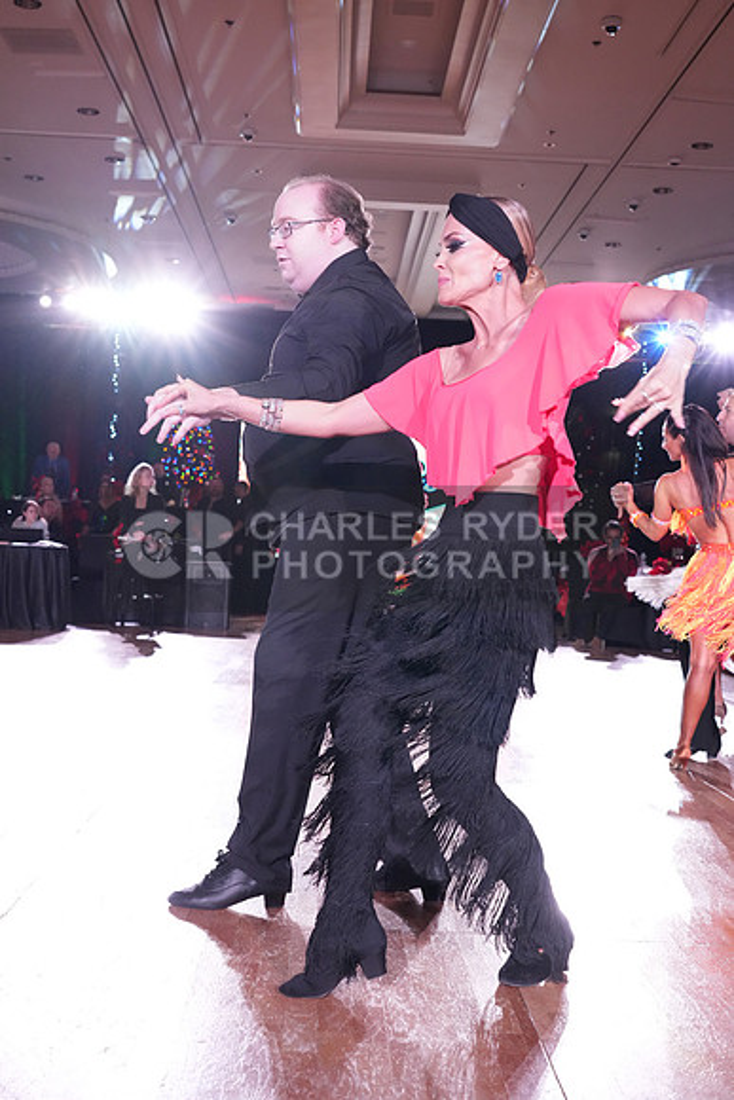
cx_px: 367
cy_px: 550
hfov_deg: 30.5
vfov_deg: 44.5
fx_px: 1345
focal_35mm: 44
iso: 5000
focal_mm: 44
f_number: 5
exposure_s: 1/320
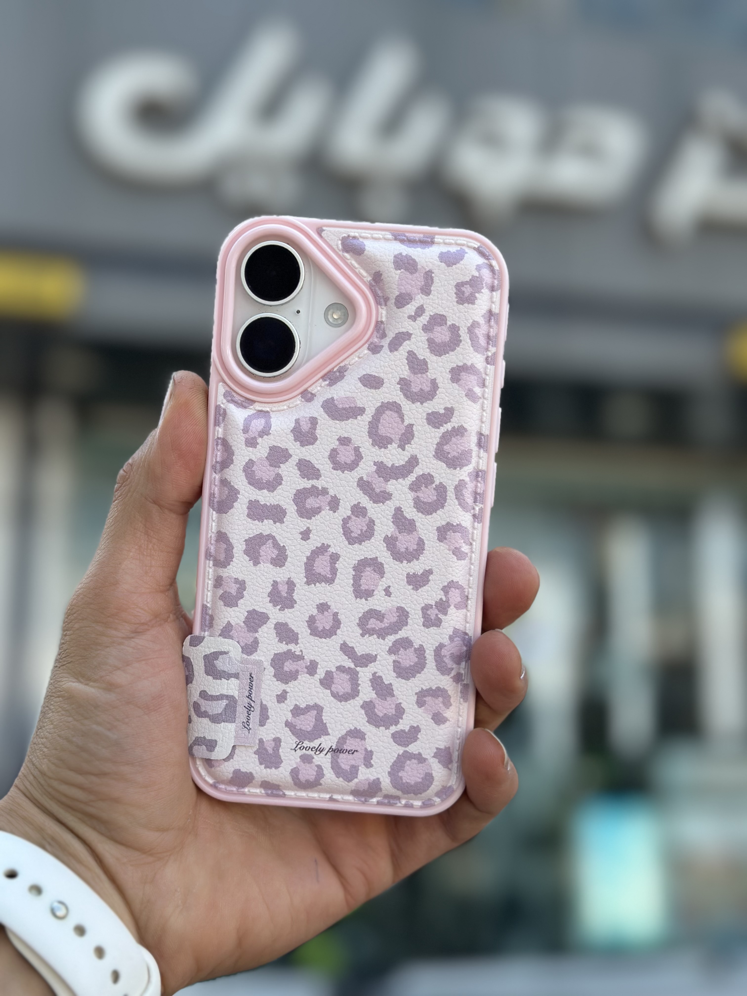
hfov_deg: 30.3
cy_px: 498
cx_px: 374
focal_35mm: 48
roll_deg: -1.8
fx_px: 1381
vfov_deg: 39.7
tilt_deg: +10.6
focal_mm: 6.86
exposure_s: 1/1289
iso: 80
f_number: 1.78
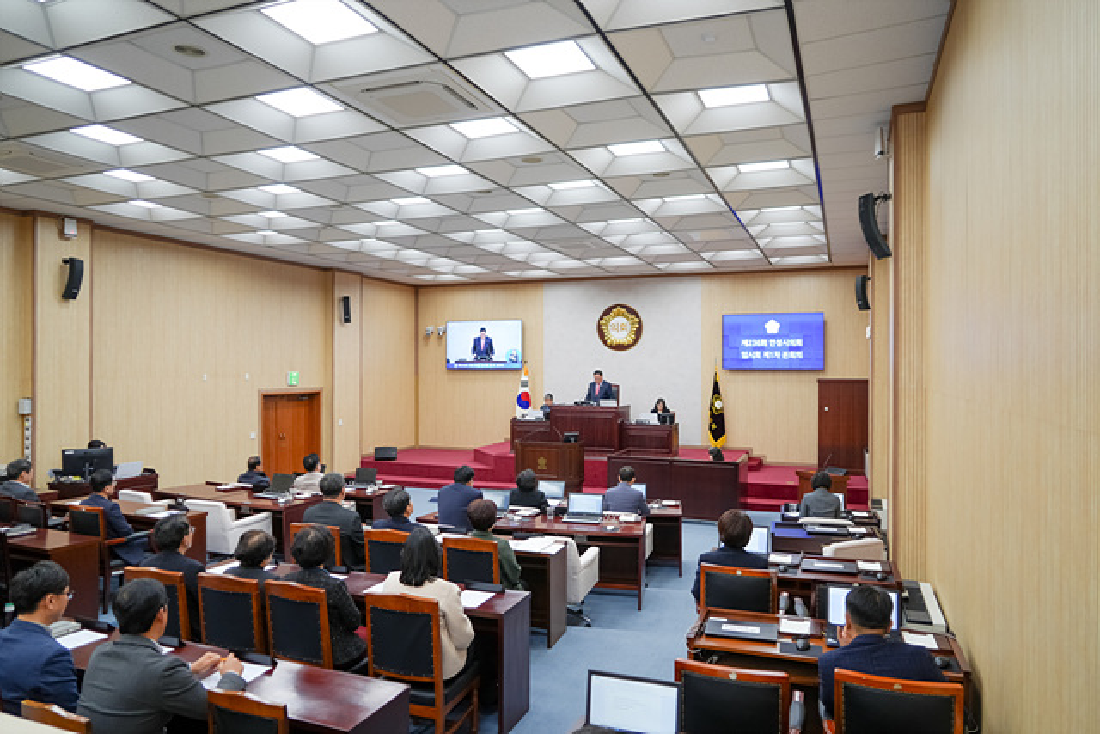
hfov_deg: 73.7
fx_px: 733
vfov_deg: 53.2
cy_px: 367
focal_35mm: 24
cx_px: 550
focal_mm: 24
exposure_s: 1/60
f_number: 3.5
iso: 250
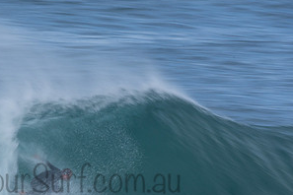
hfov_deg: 1.4
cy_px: 170
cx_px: 76
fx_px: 11939
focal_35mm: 1467
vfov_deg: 0.9
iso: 100
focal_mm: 500
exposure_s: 1/25
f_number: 25
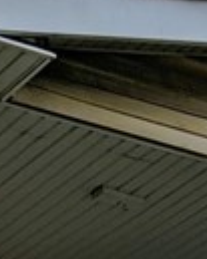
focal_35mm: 202
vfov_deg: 8.3
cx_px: -30
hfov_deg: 7.6
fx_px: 1549
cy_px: 725
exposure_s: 1/1017
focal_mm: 4.25
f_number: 1.7
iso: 56
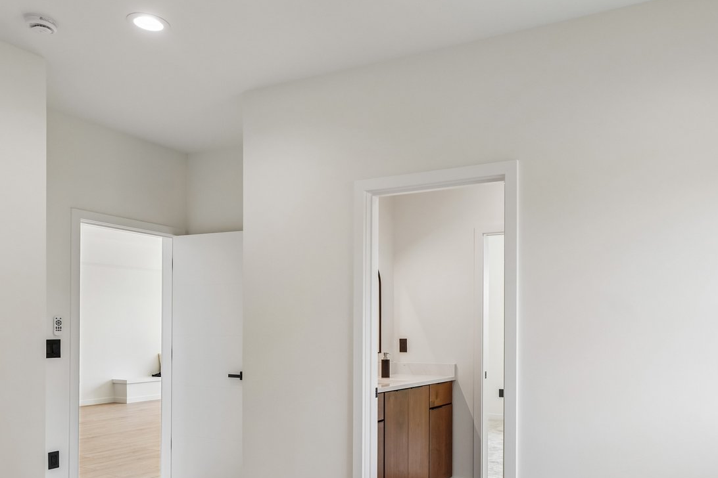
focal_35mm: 30
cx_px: 442
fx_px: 598
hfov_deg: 61.2
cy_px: 335
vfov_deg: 42.7
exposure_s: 1/50
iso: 400
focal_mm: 16
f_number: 8
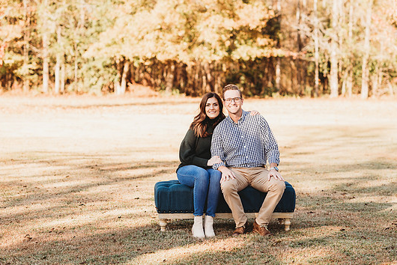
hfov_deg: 21.9
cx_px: 209
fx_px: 1026
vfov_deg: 14.7
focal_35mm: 93
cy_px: 141
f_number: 2.5
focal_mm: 85
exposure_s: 1/640
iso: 200
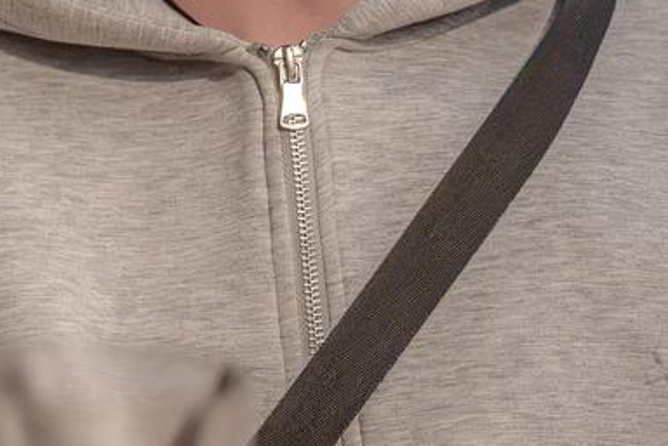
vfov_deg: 7.8
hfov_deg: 10.8
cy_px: 98
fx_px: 3247
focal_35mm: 175
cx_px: -637
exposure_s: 1/160
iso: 8000
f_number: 1.2
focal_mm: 35
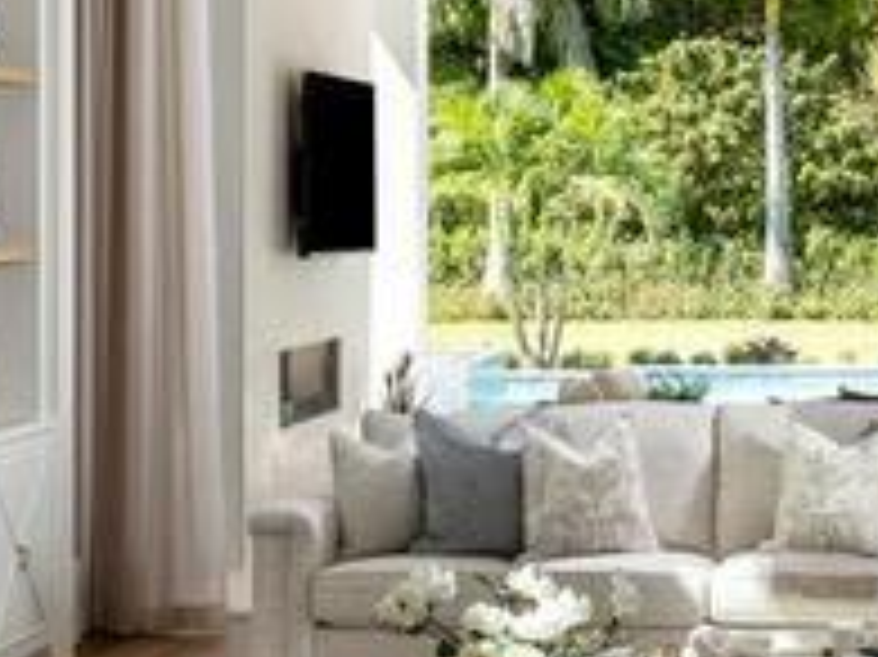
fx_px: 2662
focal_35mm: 105
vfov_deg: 13.9
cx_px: 873
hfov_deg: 18.3
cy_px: 68
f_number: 11
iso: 200
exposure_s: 1/60
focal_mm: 24.8
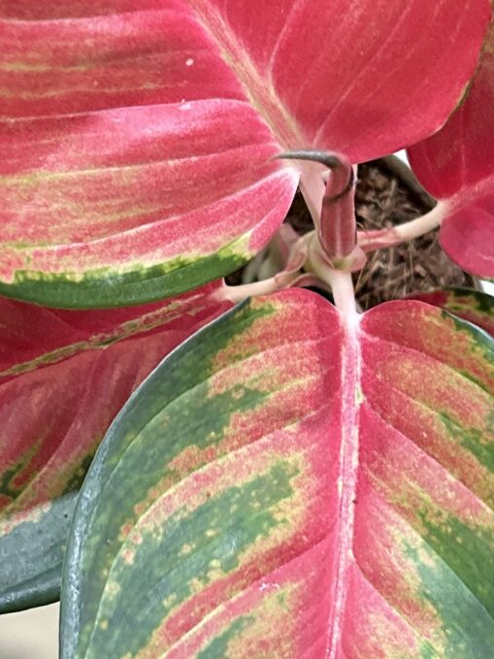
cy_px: 228
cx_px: 234
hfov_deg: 15.1
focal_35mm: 98
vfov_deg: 20.0
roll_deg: -1.7
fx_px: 1865
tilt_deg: -43.8
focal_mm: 5.7
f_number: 1.5
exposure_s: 1/60
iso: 250
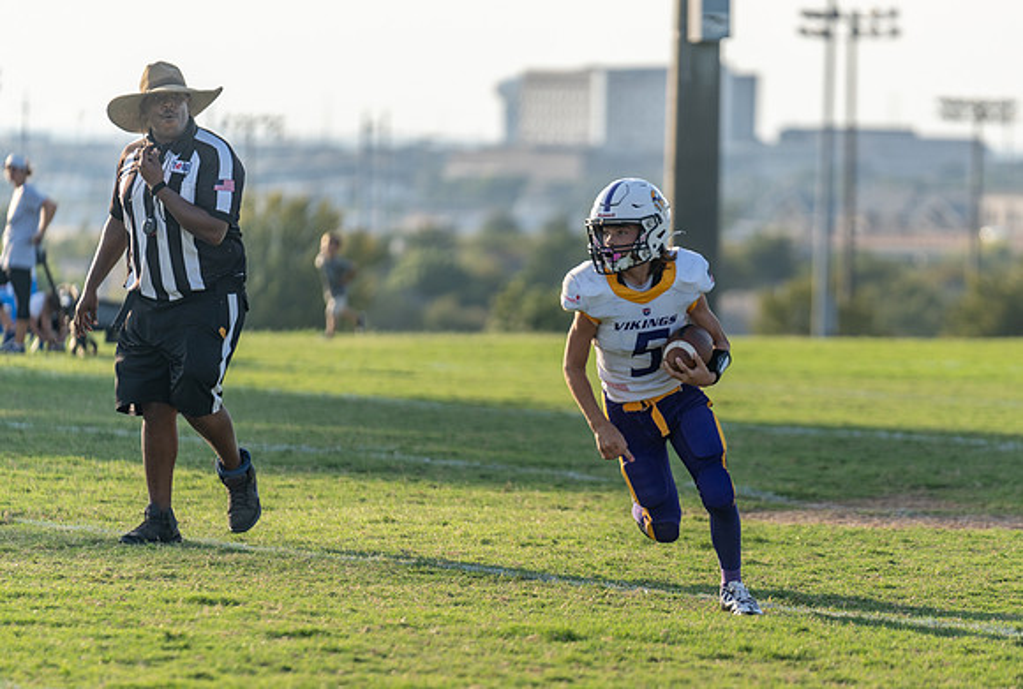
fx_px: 7208
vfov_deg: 5.5
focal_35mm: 253
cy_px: 419
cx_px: 644
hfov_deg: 8.1
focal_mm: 200
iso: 100
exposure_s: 1/1000
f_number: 2.8
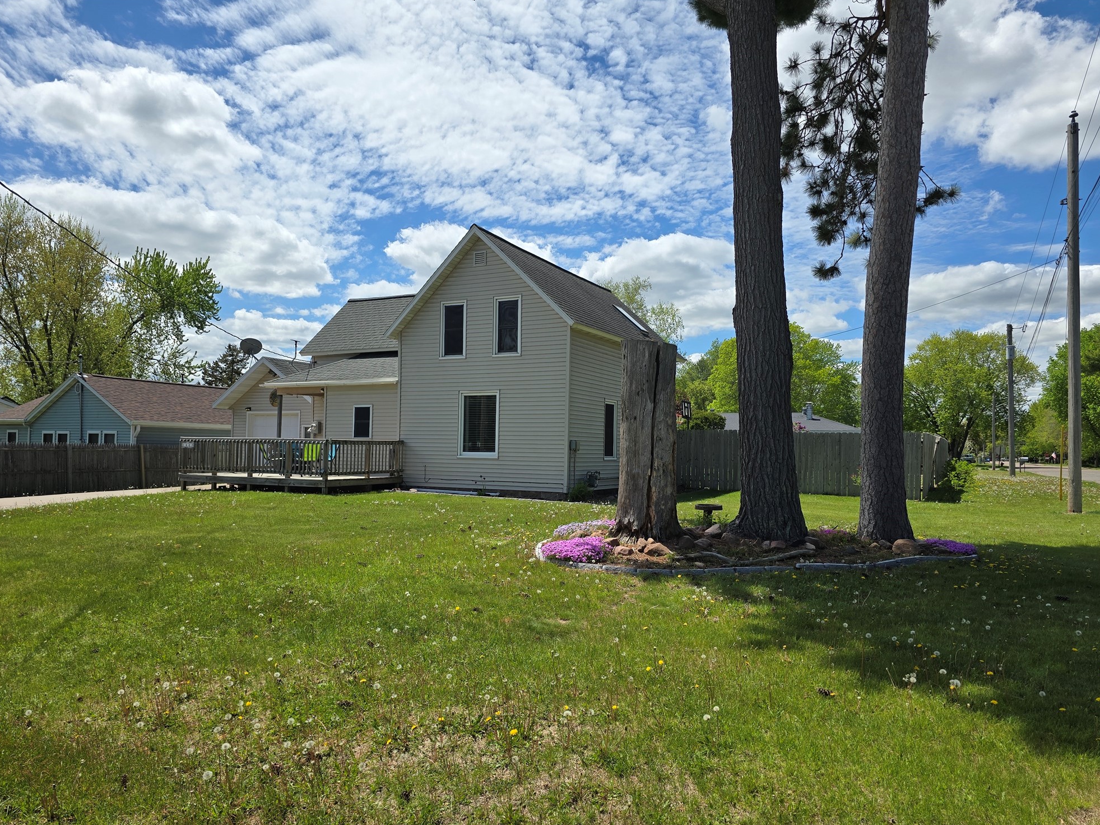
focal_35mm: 24
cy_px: 427
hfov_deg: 71.6
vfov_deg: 56.8
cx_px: 551
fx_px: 763
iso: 12
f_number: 1.7
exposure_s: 1/1047
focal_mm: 6.3
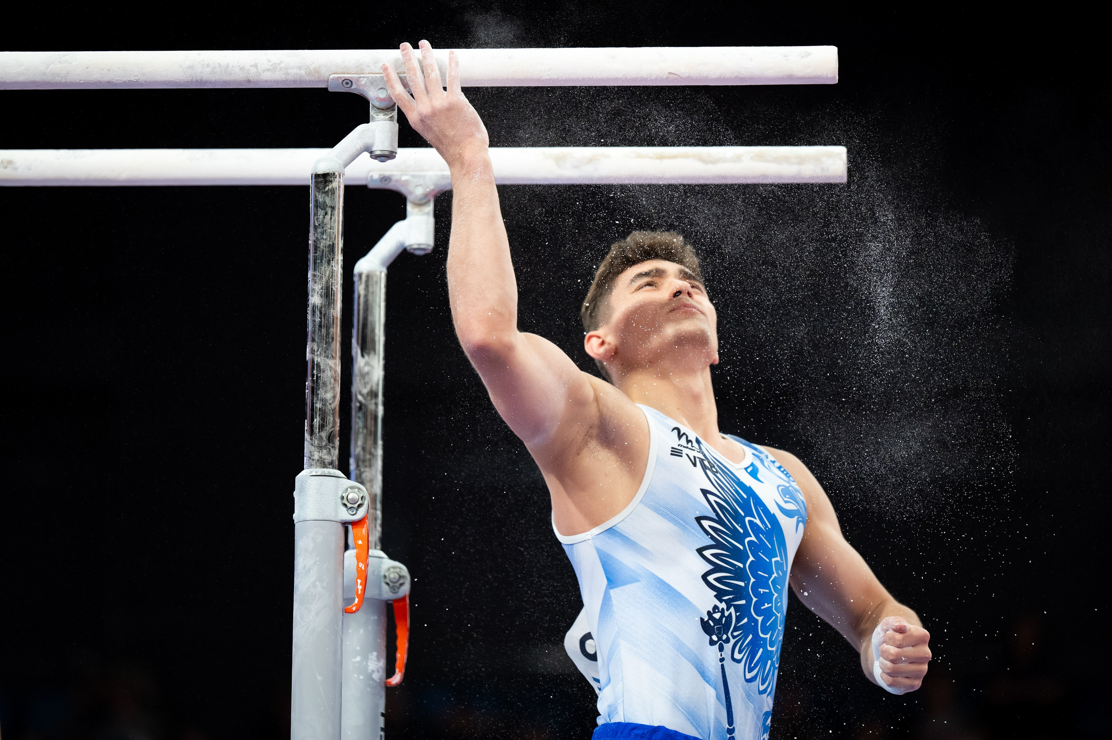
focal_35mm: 210
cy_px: 358
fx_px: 6482
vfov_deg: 6.5
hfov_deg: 9.8
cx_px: 586
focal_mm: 195
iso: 3200
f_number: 2.8
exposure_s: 1/1600
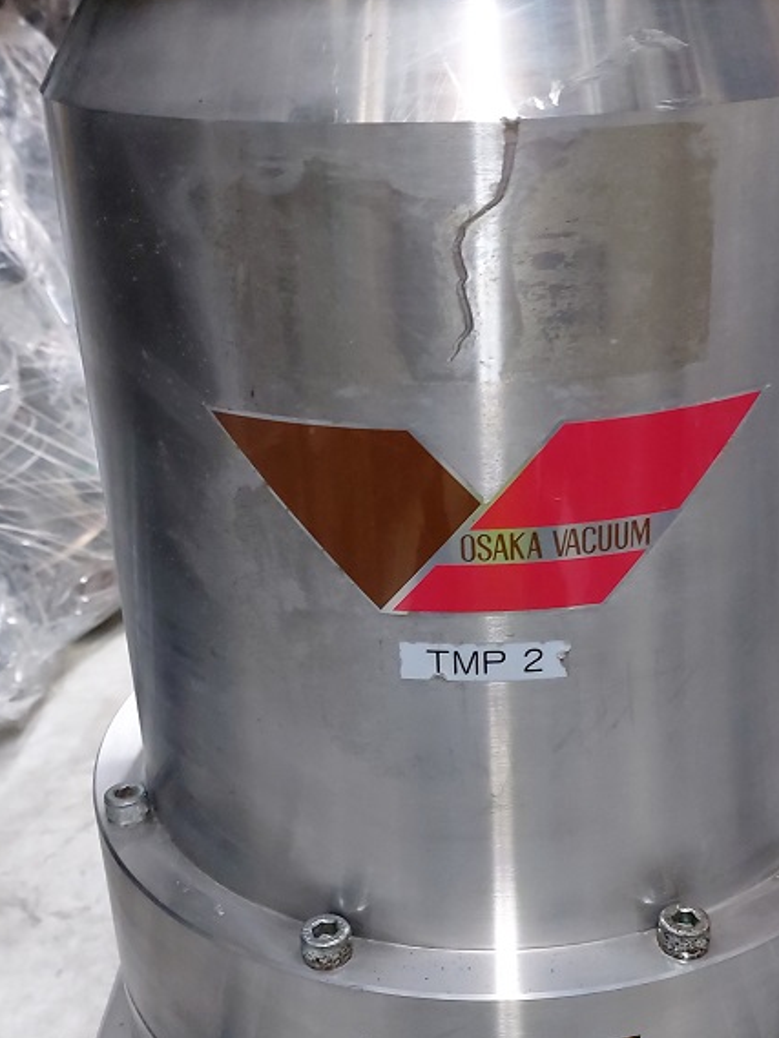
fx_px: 1350
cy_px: 575
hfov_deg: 32.1
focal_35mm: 45
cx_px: 447
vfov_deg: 42.0
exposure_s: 1/24
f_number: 2
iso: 400
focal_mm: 4.58
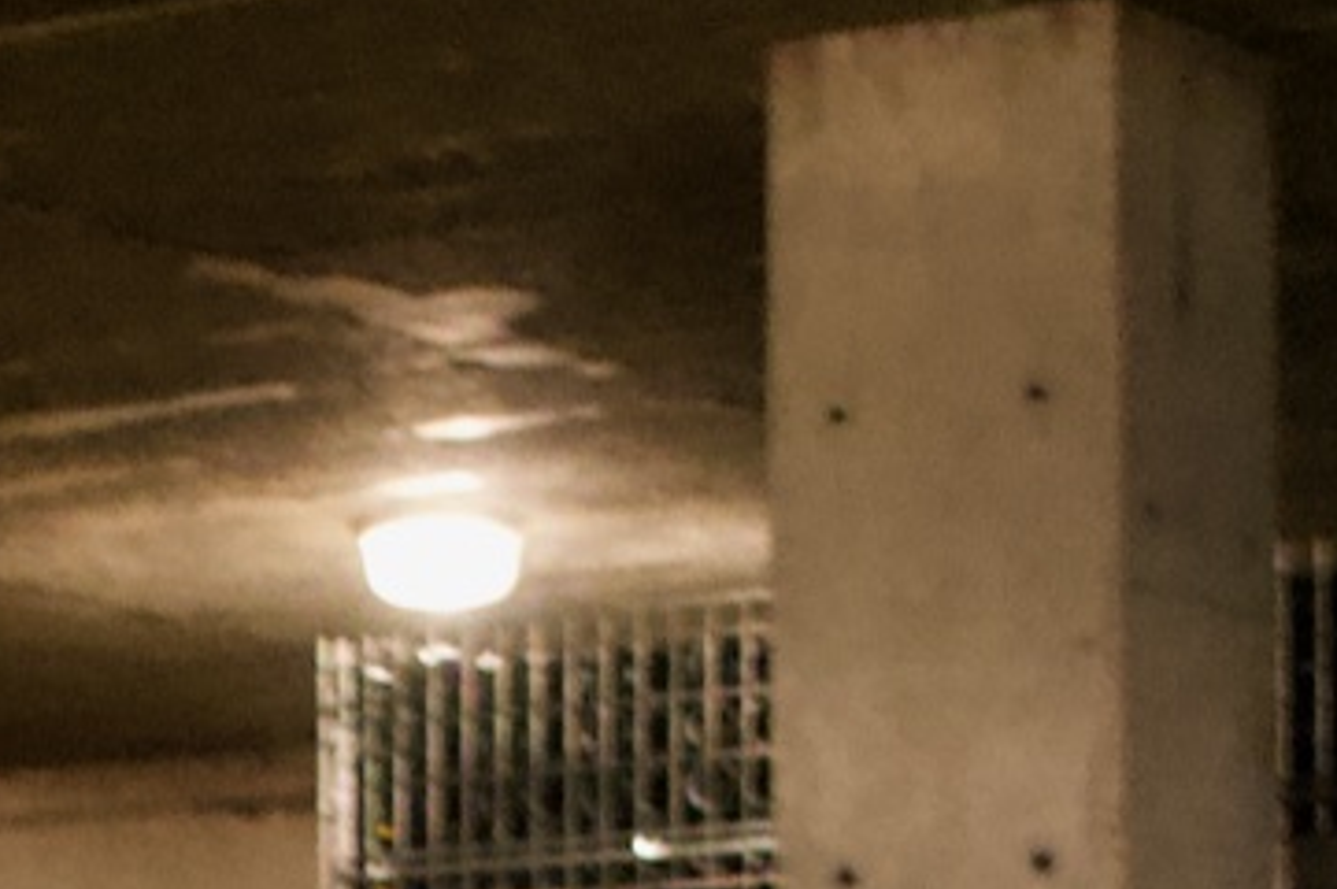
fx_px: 6790
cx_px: -367
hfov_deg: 11.0
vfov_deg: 7.3
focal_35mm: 183
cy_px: 1417
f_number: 4
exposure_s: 1/10
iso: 3200
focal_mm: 22
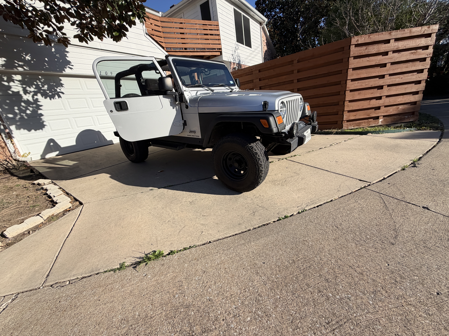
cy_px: 168
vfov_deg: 85.7
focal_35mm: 14
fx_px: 182
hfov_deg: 102.1
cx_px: 224
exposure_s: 1/770
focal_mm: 2.22
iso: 20
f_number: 2.2
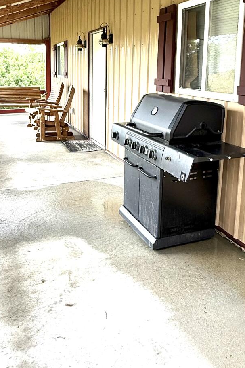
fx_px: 327
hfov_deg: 41.1
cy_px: 116
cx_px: 107
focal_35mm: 32
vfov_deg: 57.1
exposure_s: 1/99
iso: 40
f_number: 2.2
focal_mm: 2.22
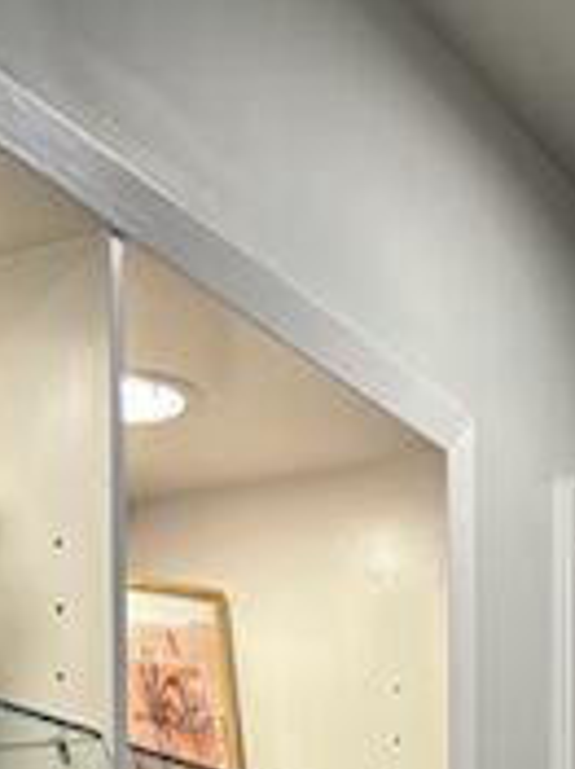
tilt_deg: -1.8
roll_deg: +0.0
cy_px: 1226
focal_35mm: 95
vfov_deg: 17.9
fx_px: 2107
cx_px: 399
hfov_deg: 15.5
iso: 64
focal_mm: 5.96
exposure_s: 1/60
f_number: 1.6
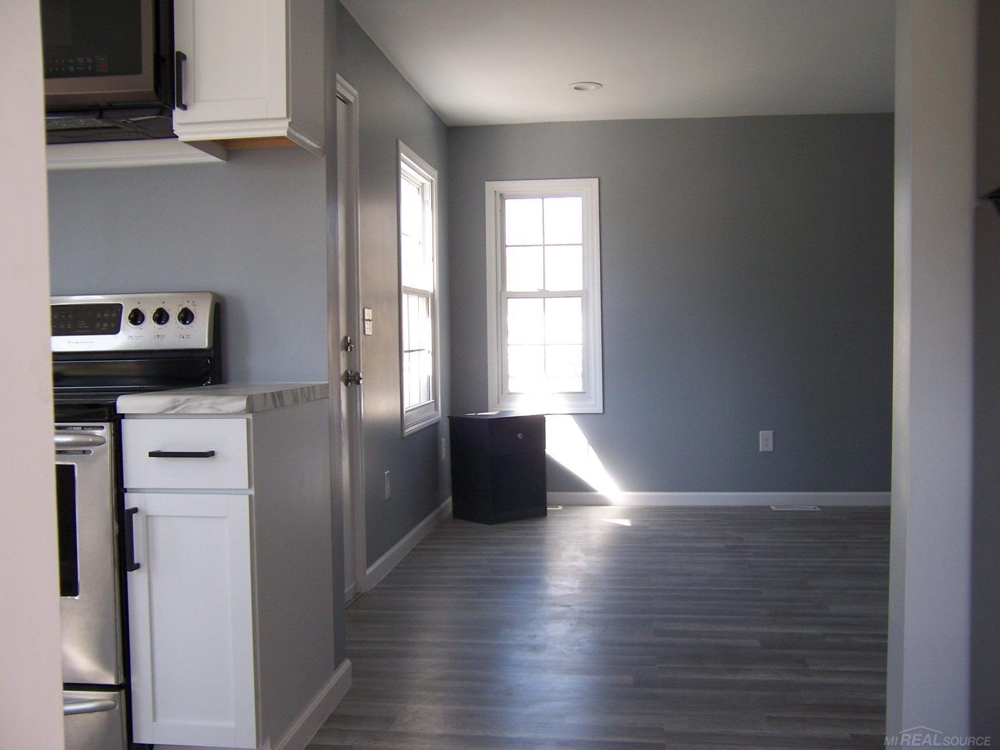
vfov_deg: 42.9
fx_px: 953
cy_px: 375
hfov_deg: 55.4
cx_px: 500
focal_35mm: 33
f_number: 3.4
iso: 80
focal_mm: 5.5
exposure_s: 1/60
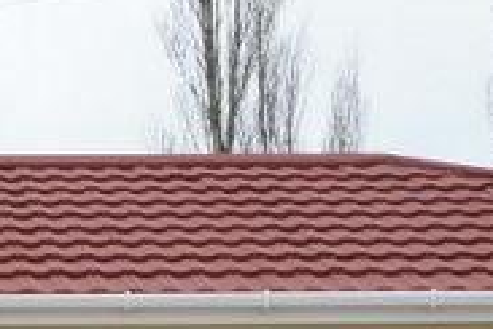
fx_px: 3334
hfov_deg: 8.4
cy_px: 533
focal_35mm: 243
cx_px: -129
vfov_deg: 5.6
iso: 500
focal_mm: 33
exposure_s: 1/250
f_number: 11
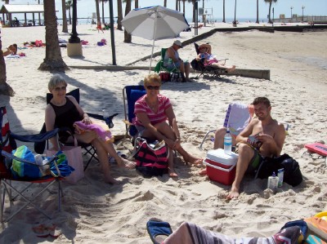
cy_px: 122
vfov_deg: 32.1
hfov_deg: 42.1
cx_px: 164
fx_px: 425
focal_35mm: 45
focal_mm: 7.6
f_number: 5.4
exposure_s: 1/676
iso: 80
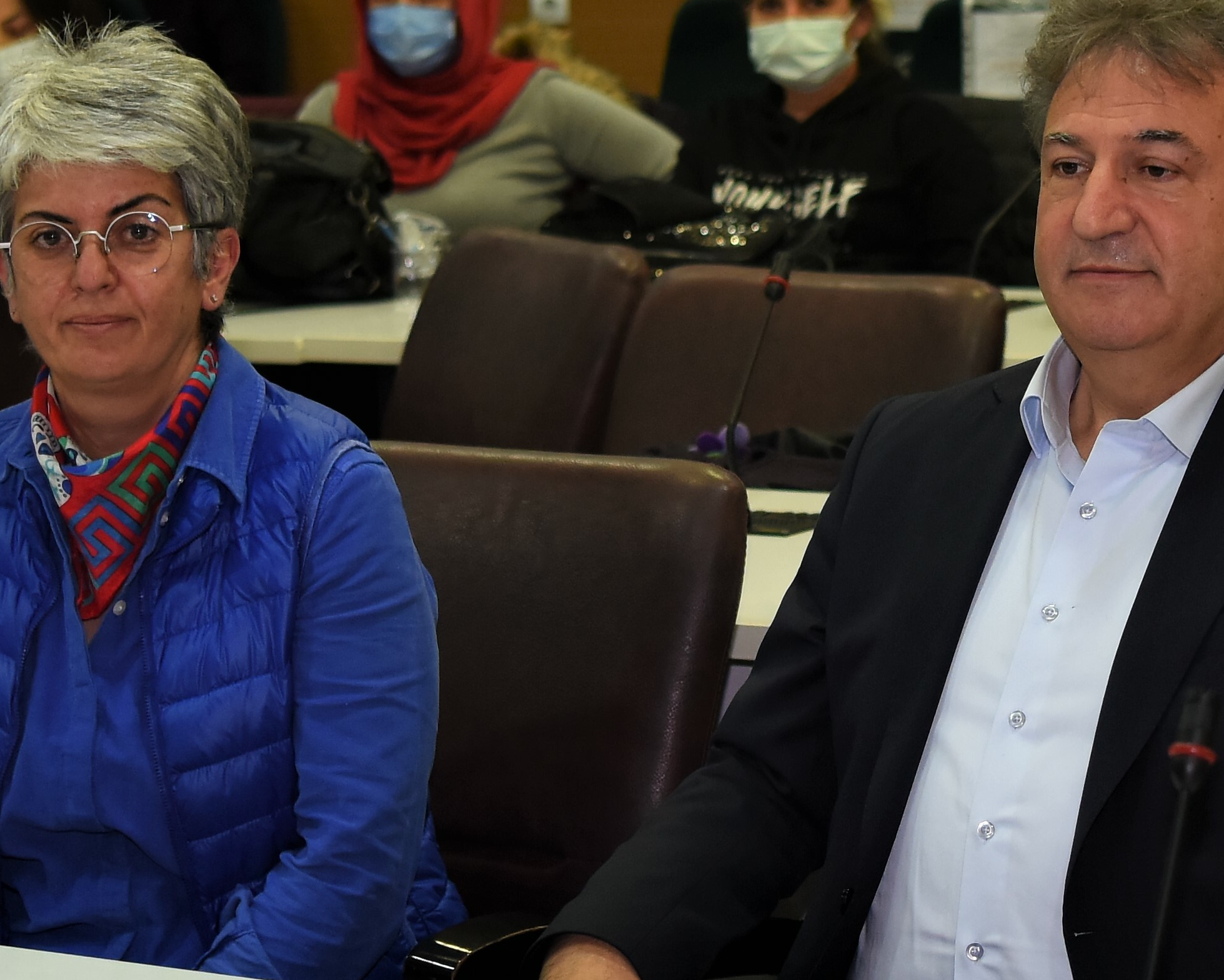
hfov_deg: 14.2
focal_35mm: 134
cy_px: 366
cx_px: 1066
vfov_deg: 11.5
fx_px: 4855
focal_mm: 38
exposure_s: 1/100
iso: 800
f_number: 2.8
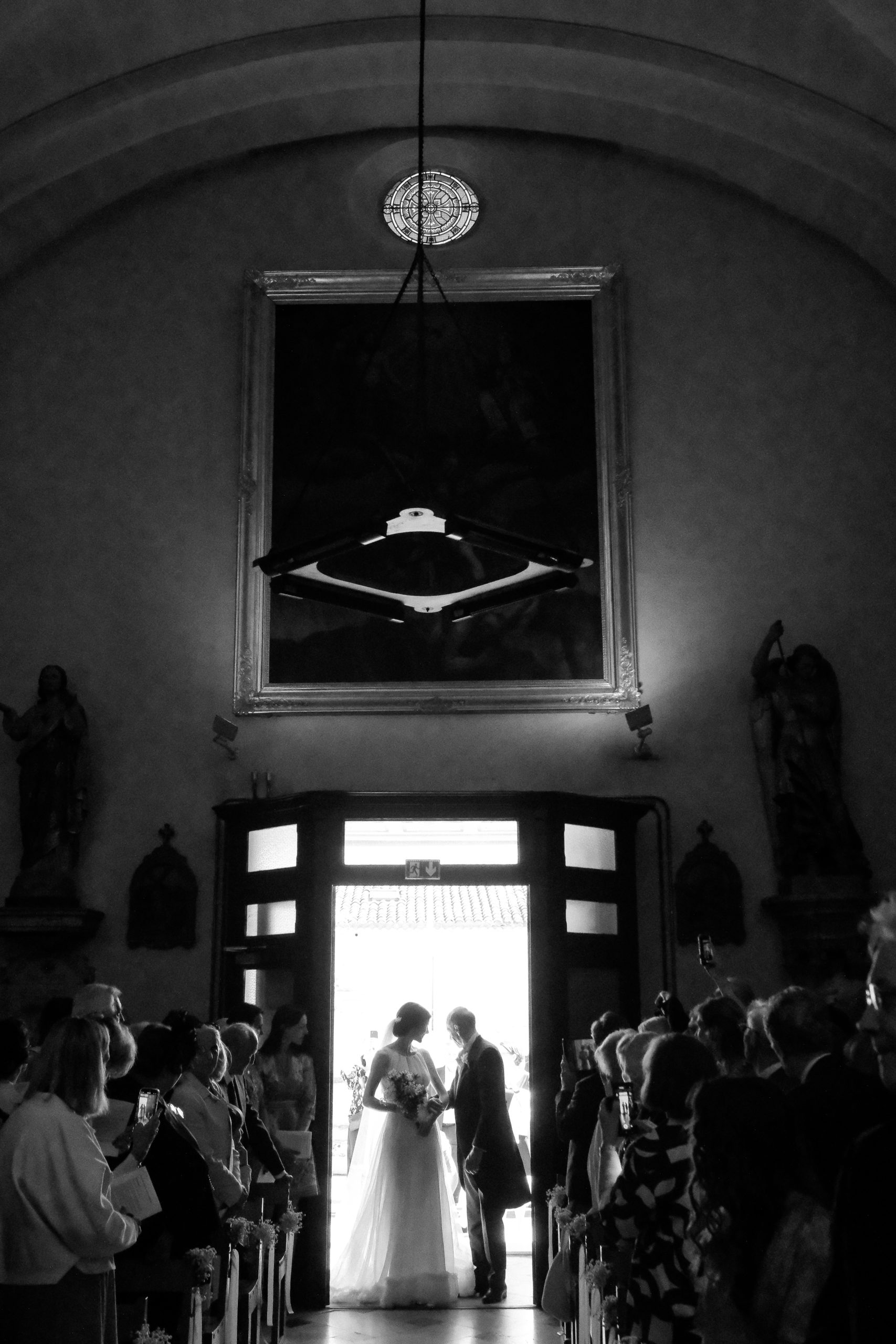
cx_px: 448
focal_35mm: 35
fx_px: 1306
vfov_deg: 54.4
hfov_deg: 37.9
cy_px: 672
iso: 5000
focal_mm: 23
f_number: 5
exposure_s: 1/1000
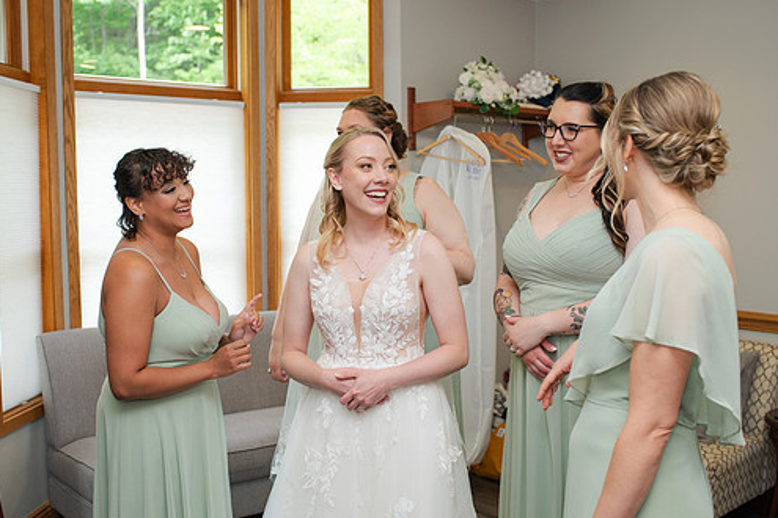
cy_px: 275
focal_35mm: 41
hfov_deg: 47.4
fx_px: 886
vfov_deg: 32.6
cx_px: 377
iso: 800
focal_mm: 35
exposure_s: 1/200
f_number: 3.5
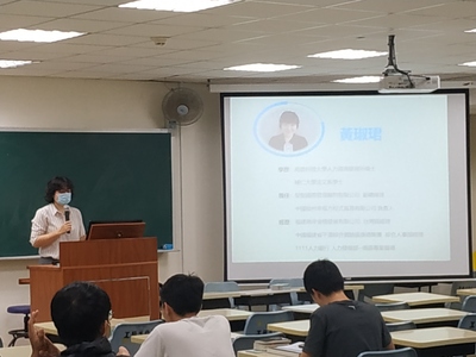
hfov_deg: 71.6
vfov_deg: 56.8
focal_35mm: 24
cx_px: 238
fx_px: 330
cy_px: 178
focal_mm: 3.94
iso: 250
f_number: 1.9
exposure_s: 1/60
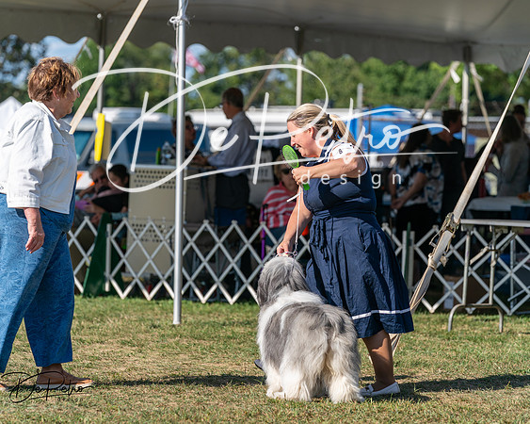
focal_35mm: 176
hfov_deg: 11.0
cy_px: 212
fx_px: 2755
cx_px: 265
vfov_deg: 8.8
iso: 125
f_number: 4.5
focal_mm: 156
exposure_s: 1/1250
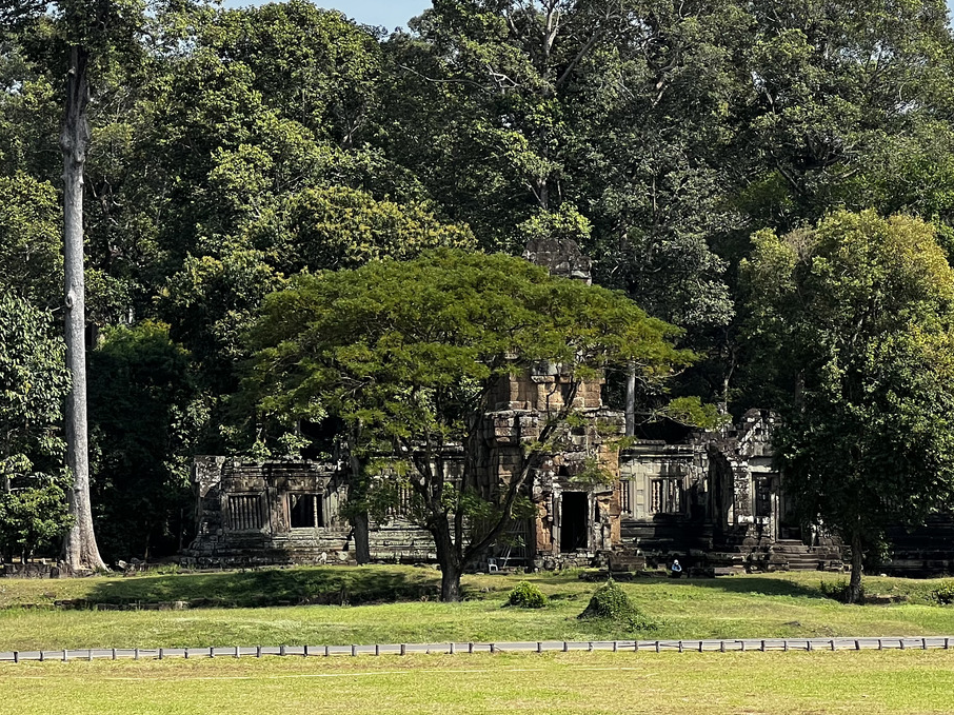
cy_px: 142
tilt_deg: +5.8
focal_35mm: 136
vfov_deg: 10.9
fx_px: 3747
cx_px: 444
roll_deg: +0.8
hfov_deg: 14.5
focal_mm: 9
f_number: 2.8
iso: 32
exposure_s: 1/612
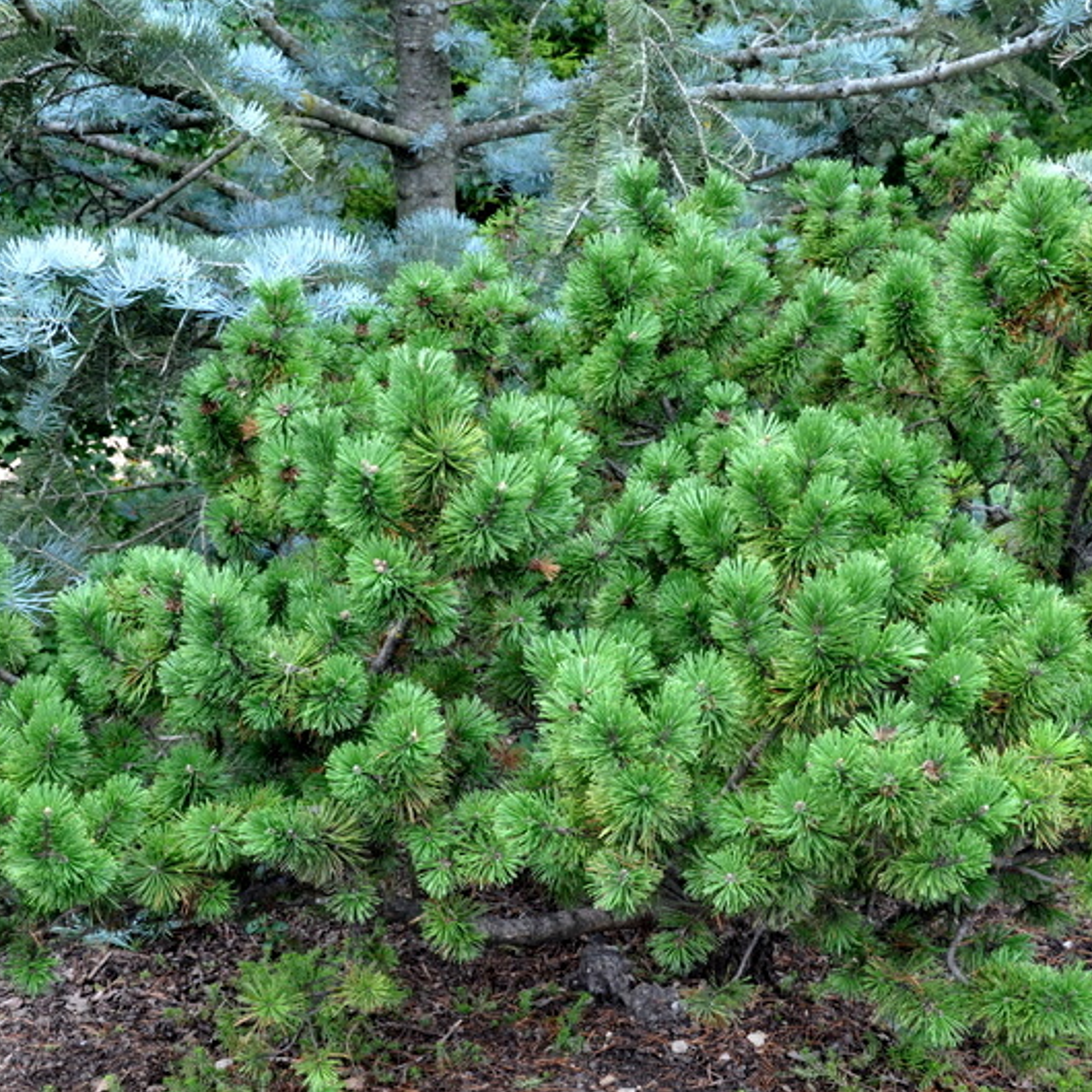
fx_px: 1785
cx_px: 581
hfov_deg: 34.0
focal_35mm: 50
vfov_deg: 34.0
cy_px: 546
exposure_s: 1/60
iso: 200
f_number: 8
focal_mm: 26
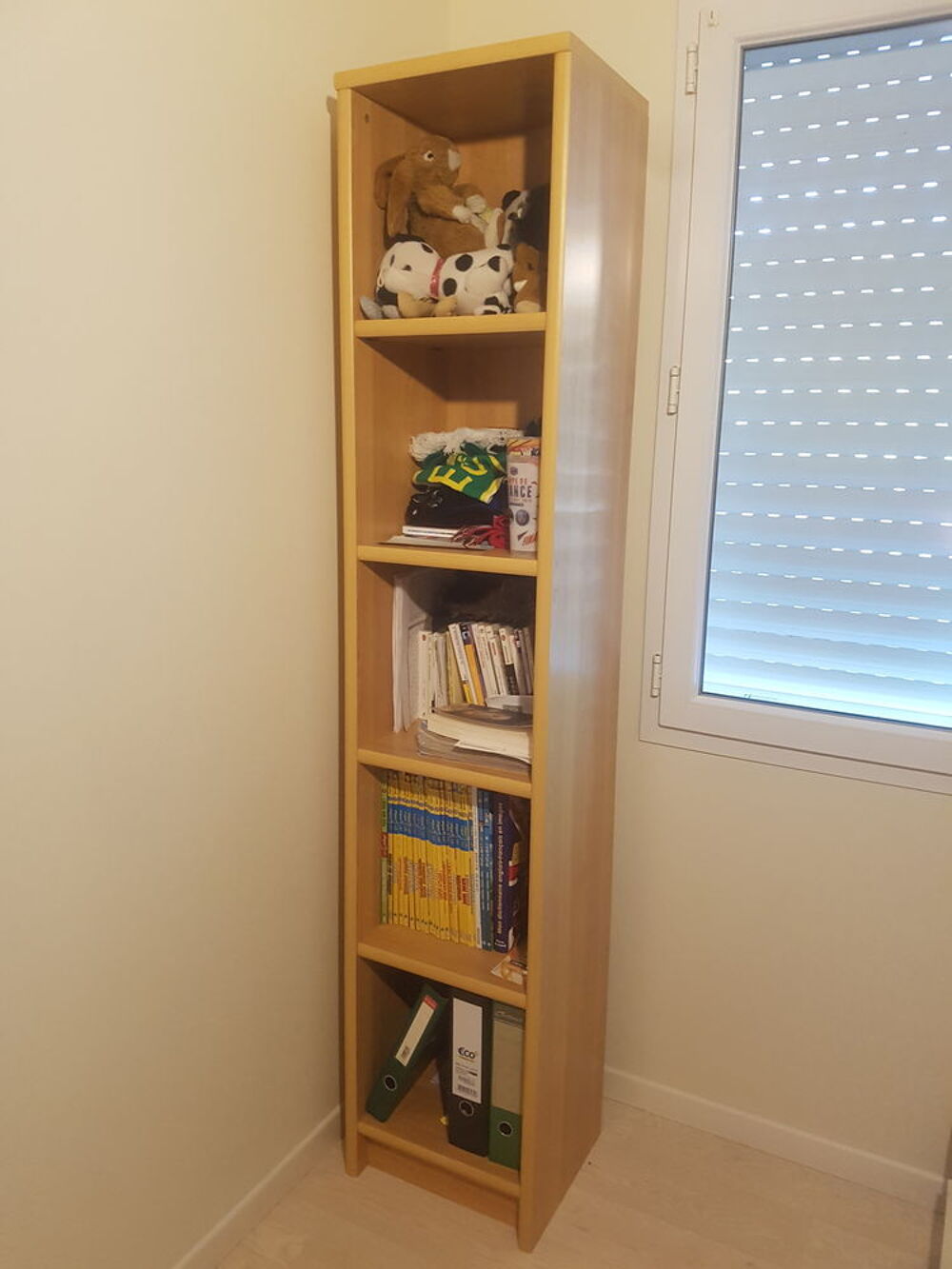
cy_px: 634
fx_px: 953
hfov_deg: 53.1
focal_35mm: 26
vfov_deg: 67.3
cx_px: 476
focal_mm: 4.2
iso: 200
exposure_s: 1/13
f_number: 1.7
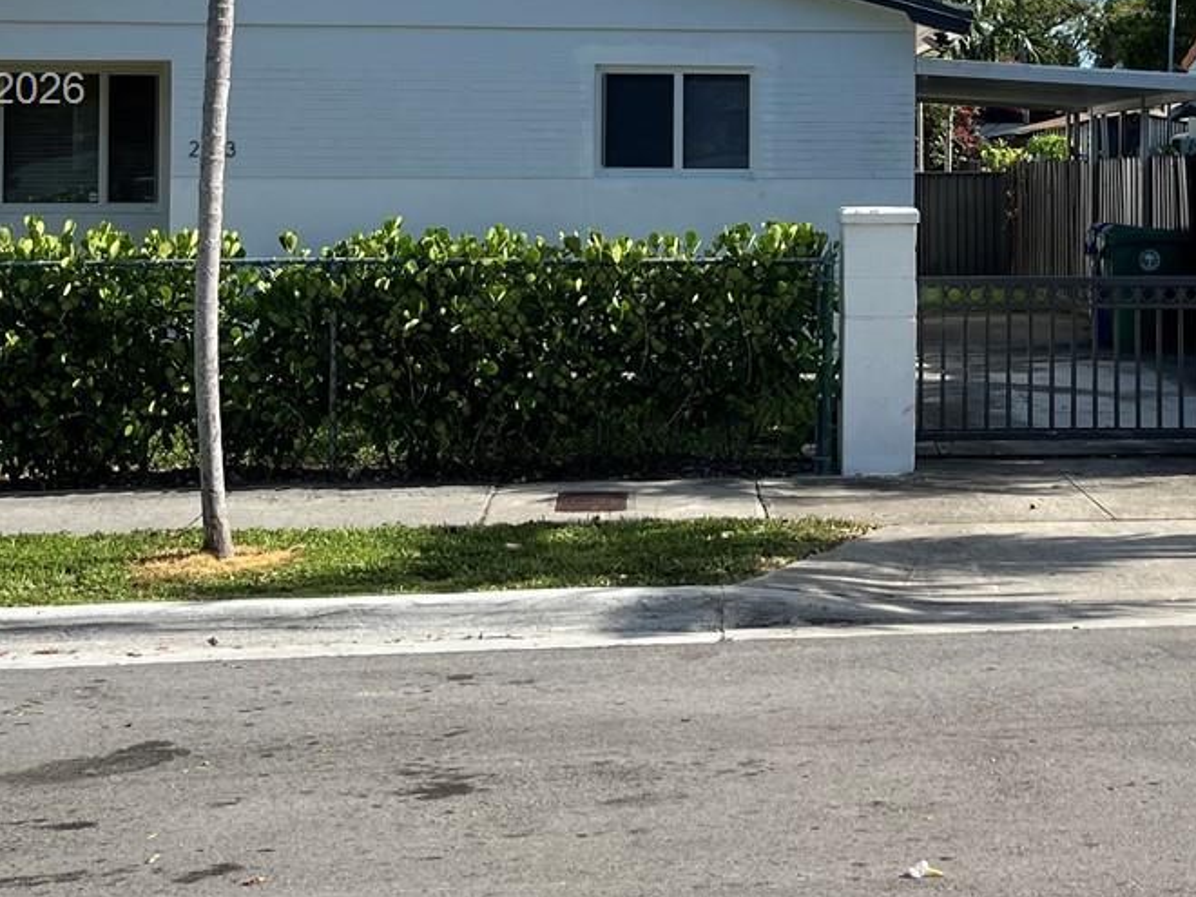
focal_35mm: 63
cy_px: 92
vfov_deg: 22.7
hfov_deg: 29.9
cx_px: 971
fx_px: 2177
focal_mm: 5.1
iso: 50
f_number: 1.6
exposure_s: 1/3049
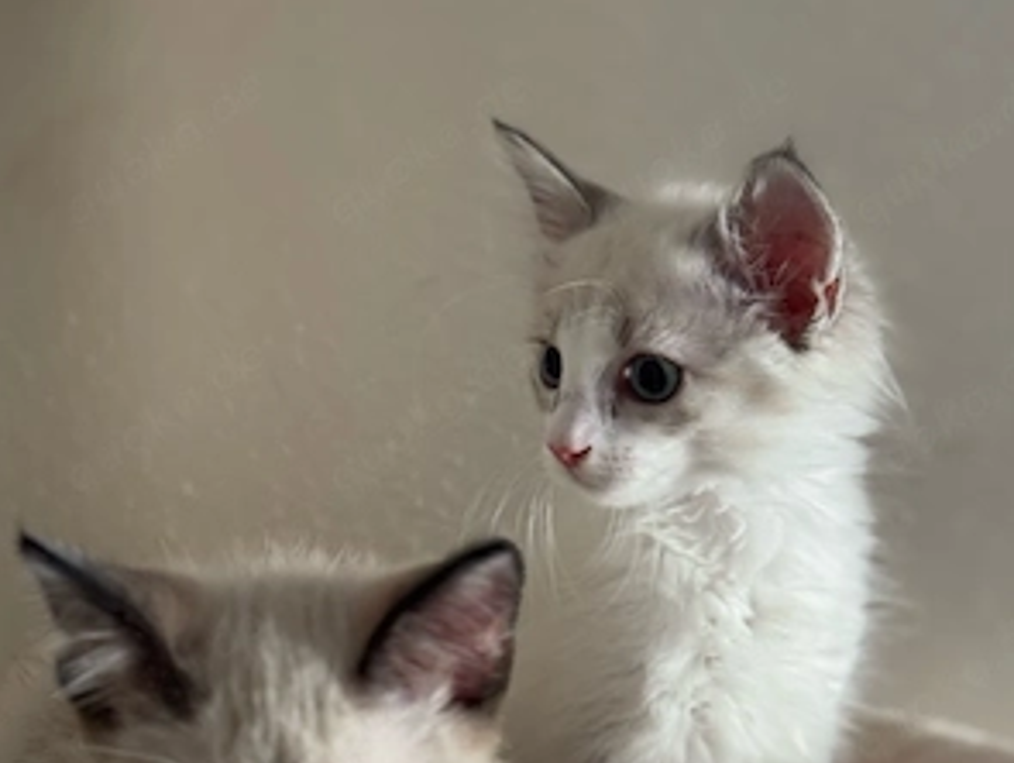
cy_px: 454
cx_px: 502
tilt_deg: -1.3
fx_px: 1906
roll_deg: -0.3
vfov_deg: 22.6
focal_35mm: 65
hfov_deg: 29.8
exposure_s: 1/60
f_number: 1.78
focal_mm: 6.76
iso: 100
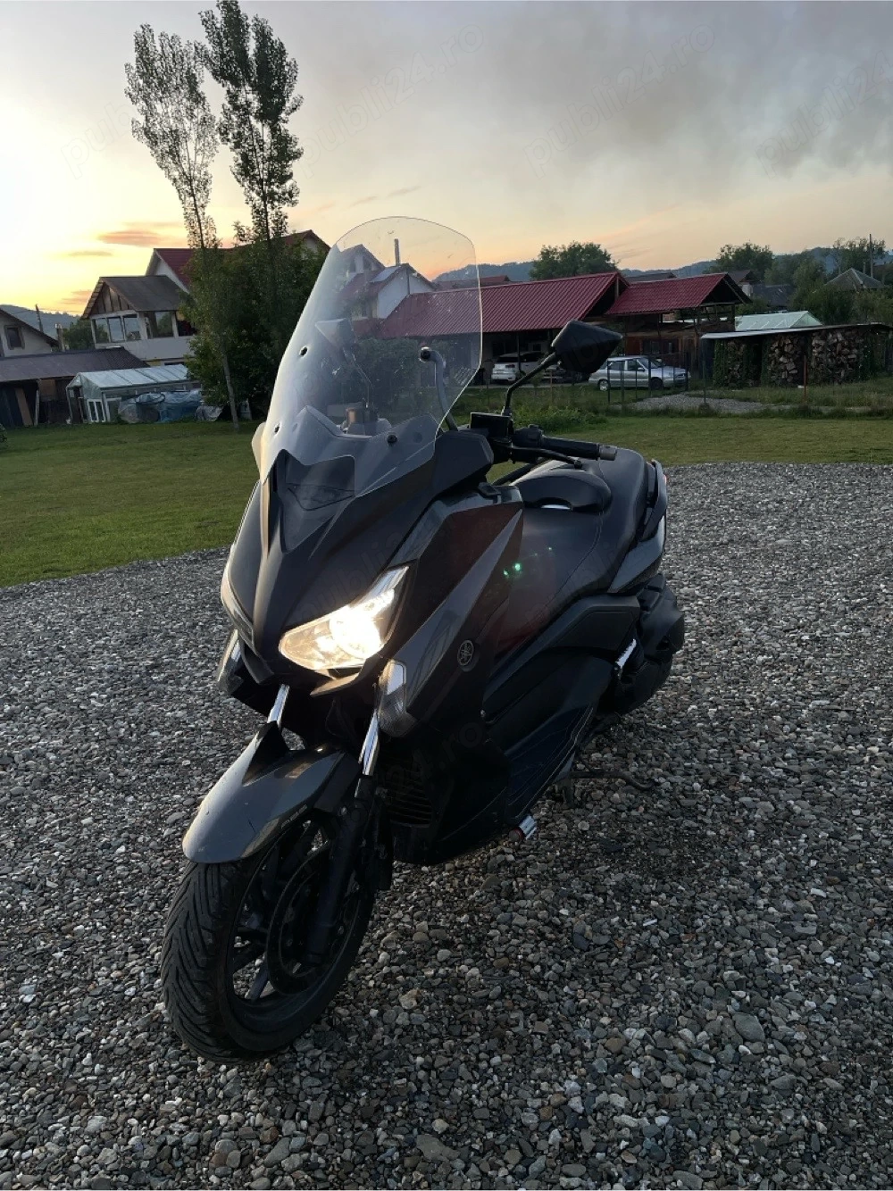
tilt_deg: -16.4
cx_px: 446
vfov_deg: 67.3
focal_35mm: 26
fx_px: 895
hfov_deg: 53.0
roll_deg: +4.6
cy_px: 596
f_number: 1.6
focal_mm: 5.1
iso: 125
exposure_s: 1/121
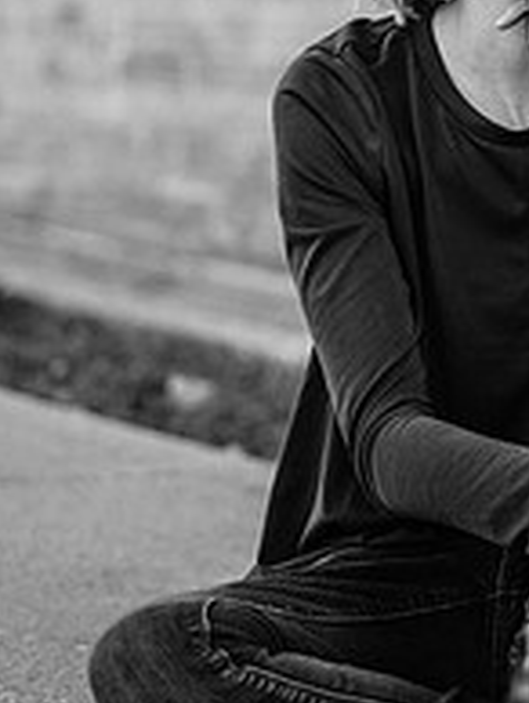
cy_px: 185
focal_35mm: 205
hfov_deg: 7.2
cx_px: 525
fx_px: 4168
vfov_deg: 9.6
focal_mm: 92
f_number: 3.2
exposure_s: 1/320
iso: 125
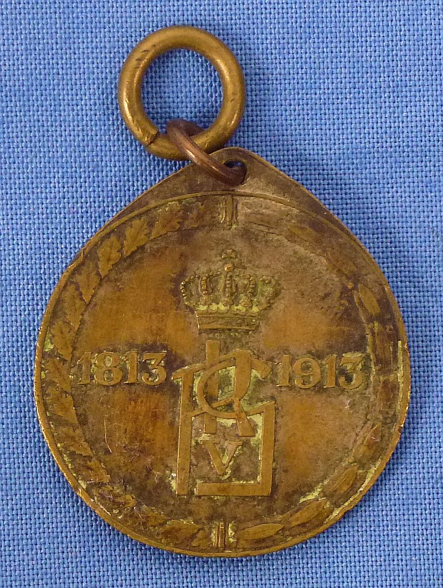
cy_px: 294
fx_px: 1038
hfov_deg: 24.1
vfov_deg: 31.6
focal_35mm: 61
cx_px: 222
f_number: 4.5
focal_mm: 10.9
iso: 400
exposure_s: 1/60
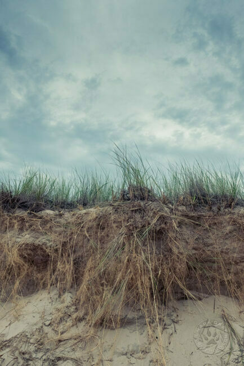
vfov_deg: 73.8
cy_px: 183
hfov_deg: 53.1
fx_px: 244
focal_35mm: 24
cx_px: 122
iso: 800
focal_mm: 16
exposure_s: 1/160
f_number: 8
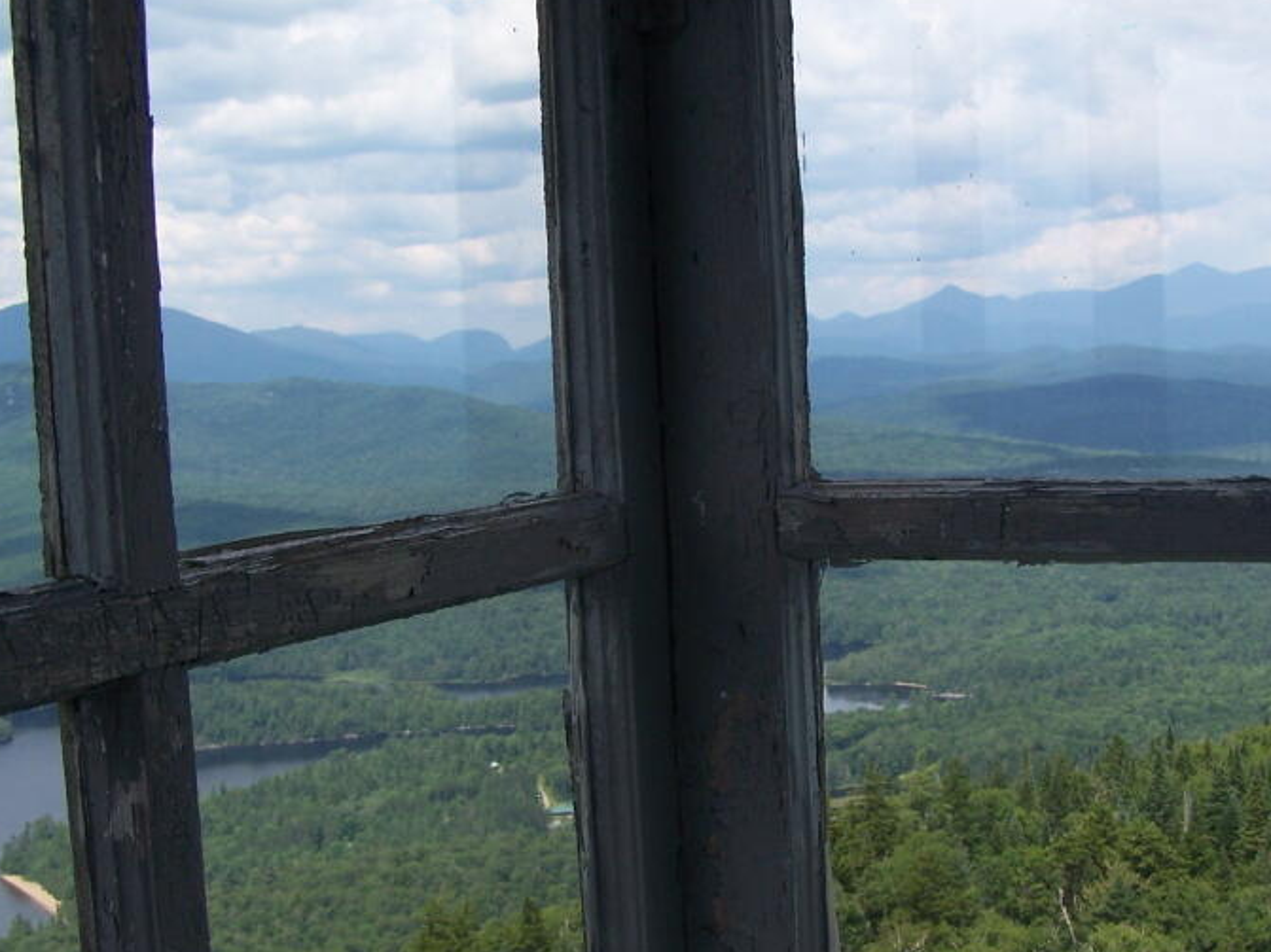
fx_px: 2129
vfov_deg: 25.2
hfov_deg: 33.2
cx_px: 727
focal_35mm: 58
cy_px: 534
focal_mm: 6.3
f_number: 4
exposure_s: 1/800
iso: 80
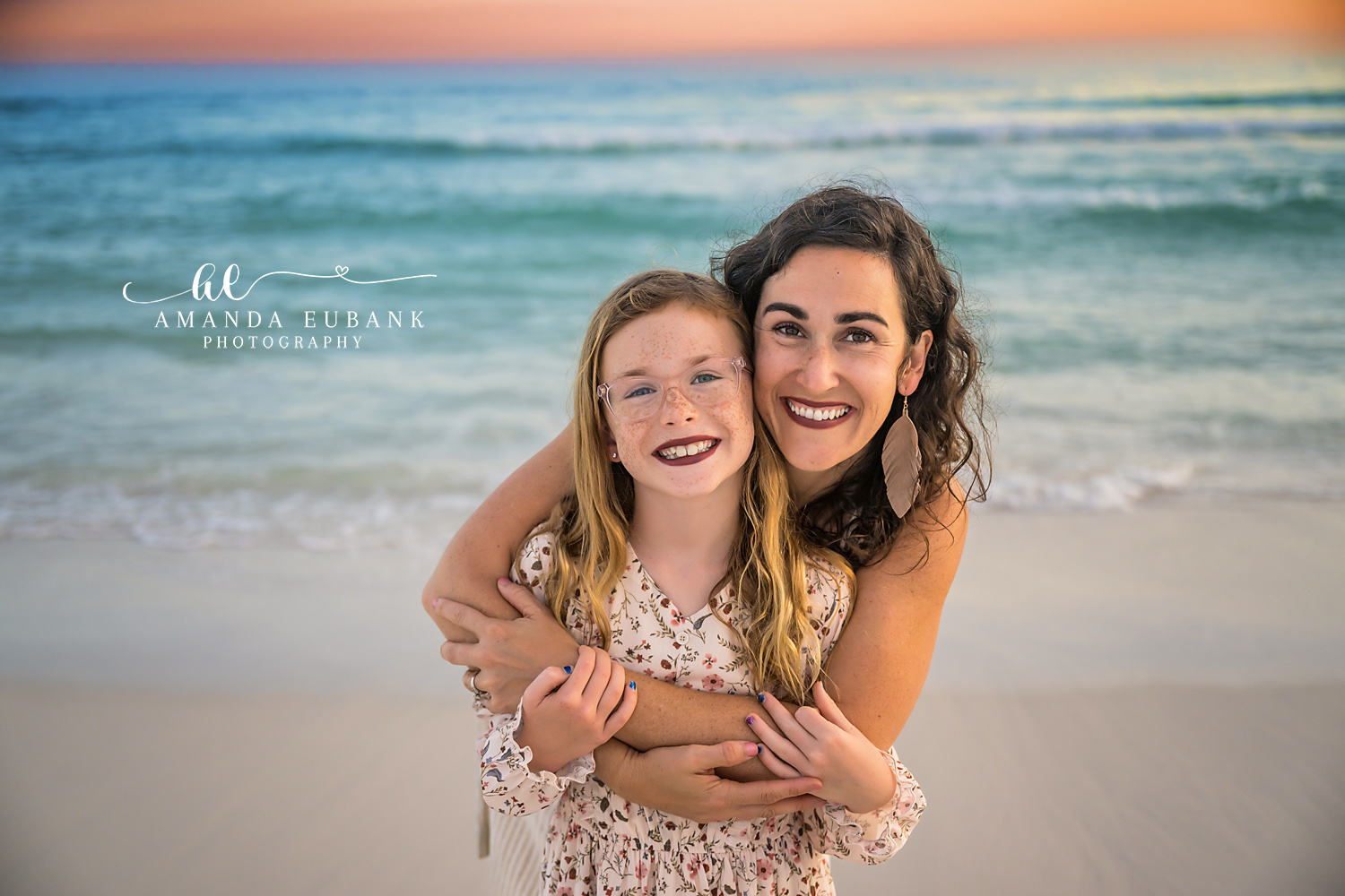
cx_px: 672
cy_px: 448
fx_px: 1494
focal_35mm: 40
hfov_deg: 48.5
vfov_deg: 33.4
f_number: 2.8
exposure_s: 1/1250
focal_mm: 40
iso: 400
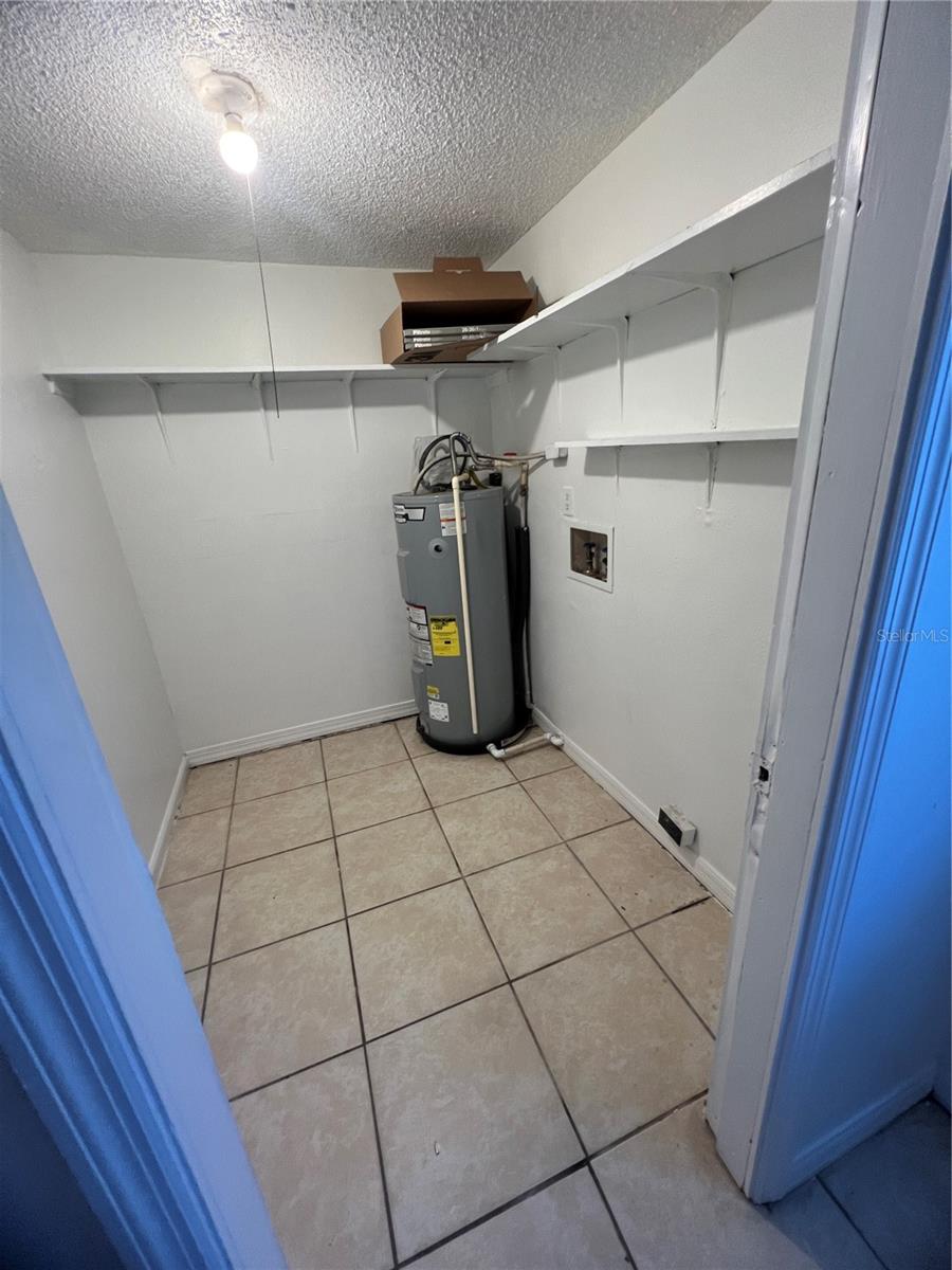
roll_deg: +4.1
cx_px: 476
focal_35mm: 13
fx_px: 477
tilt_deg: -19.3
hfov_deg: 89.9
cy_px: 635
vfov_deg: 106.2
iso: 250
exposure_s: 1/120
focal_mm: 1.57
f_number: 1.8
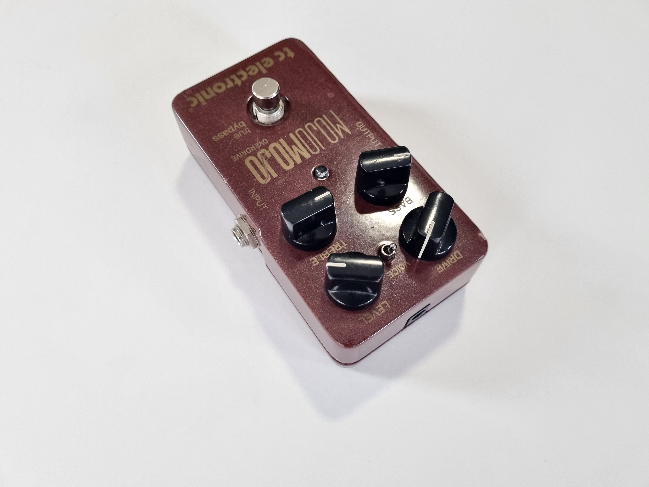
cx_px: 324
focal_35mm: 26
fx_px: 487
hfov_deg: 67.3
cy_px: 244
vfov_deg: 53.1
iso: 200
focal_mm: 5.4
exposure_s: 1/100
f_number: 1.8
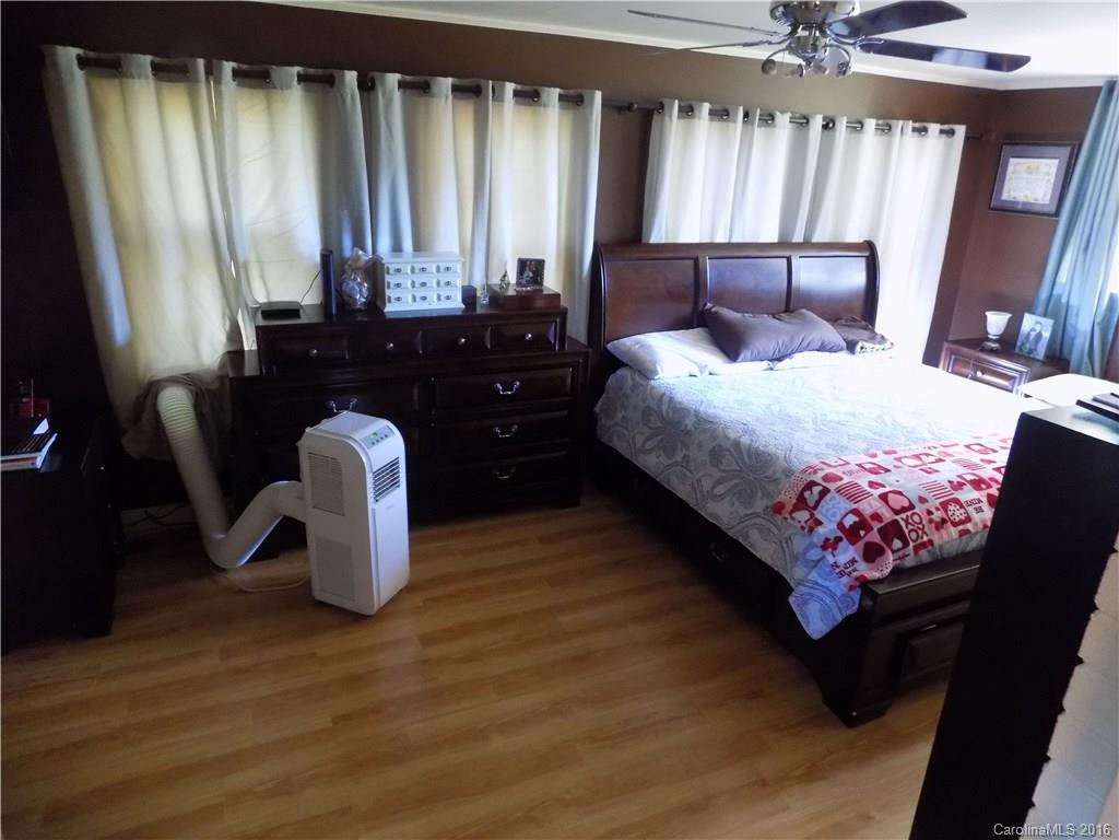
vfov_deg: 58.9
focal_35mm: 23
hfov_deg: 73.9
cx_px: 560
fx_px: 744
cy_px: 420
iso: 400
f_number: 3.1
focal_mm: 4
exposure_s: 1/10
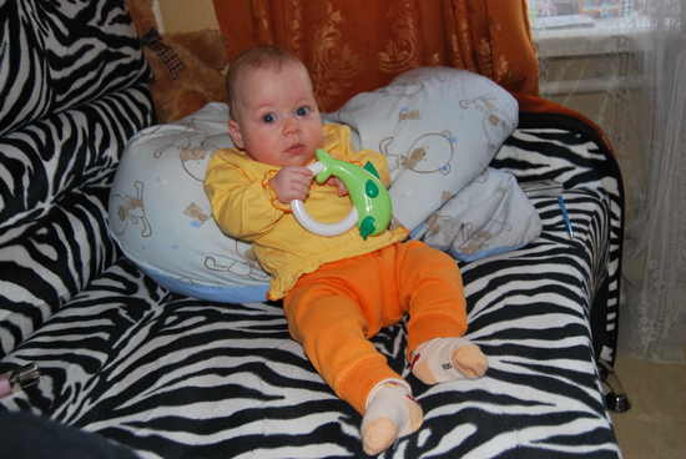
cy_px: 230
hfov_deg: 57.2
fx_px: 629
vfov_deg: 40.1
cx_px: 343
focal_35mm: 33
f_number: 3.8
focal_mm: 22
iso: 200
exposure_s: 1/60
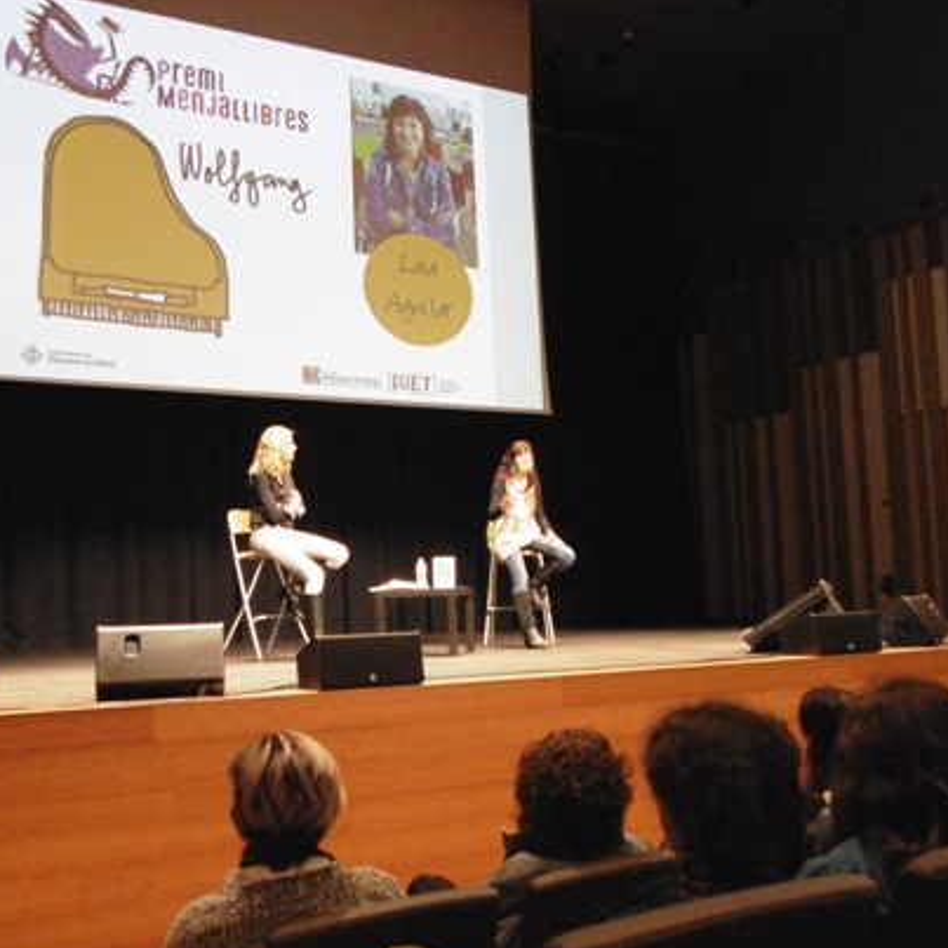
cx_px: 438
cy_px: 480
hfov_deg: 47.2
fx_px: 1084
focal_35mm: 35
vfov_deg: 47.2
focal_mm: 5.3
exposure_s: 1/15
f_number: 3.2
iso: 800
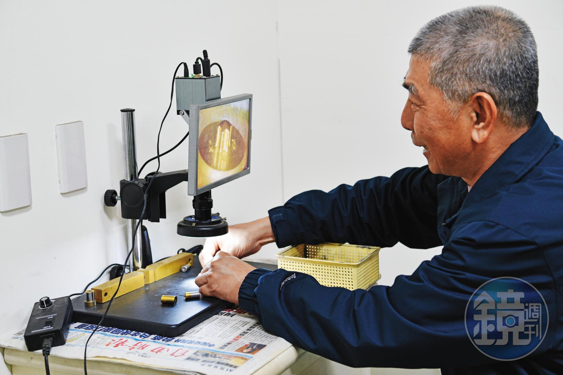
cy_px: 188
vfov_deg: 22.6
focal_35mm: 60
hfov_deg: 33.4
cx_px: 282
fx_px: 938
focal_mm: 60
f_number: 4
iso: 800
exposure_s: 1/60
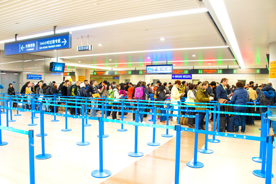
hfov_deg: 65.5
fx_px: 214
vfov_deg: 46.3
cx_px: 138
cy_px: 92
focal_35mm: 28
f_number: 4.5
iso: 800
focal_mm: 28
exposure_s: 1/30
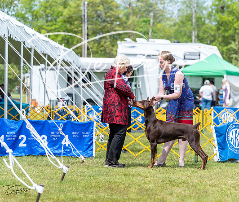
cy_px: 102
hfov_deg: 10.6
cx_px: 155
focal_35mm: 178
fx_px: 1287
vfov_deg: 9.0
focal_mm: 150
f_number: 4.5
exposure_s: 1/640
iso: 100
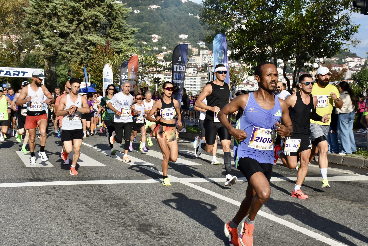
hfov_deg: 29.9
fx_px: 690
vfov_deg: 20.2
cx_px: 184
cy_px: 123
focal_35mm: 68
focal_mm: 45
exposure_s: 1/640
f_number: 13
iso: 500
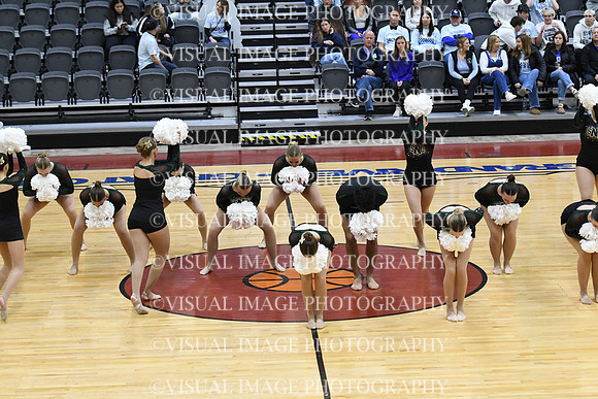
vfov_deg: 13.0
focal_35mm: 105
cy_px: 200
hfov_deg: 19.5
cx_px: 299
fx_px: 1744
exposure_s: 1/400
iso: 3200
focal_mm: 70
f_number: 2.8
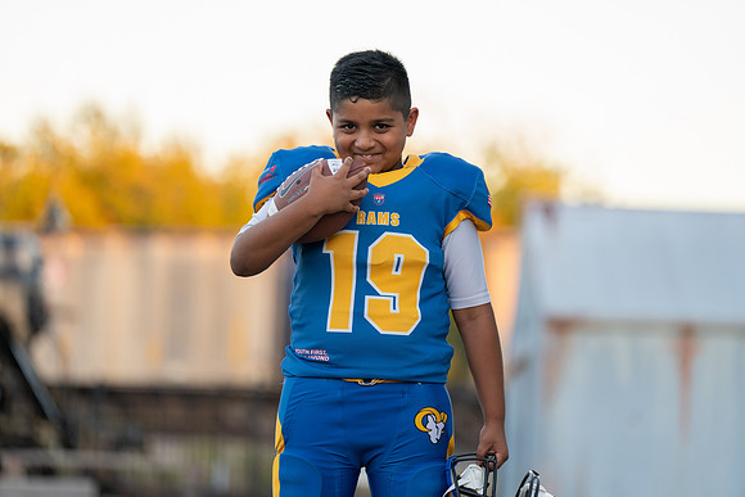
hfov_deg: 13.7
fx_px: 3105
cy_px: 248
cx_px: 372
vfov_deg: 9.2
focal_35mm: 150
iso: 500
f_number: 2.8
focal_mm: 150
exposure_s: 1/320
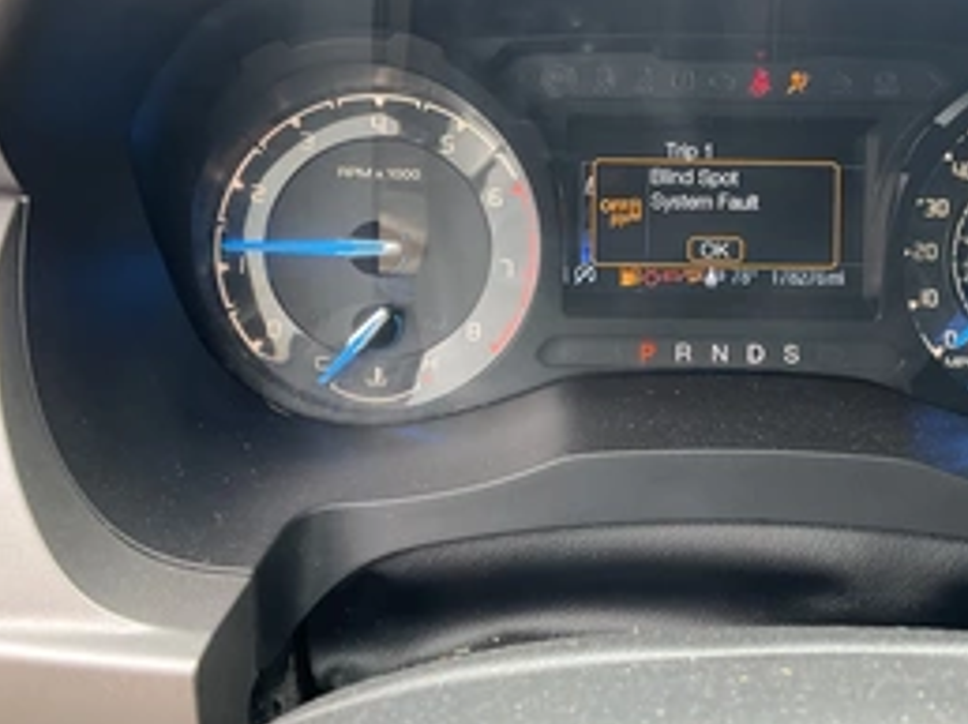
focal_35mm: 45
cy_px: 285
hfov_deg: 41.7
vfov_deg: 32.0
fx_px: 1257
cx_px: 627
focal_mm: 3
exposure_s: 1/60
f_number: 1.8
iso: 80
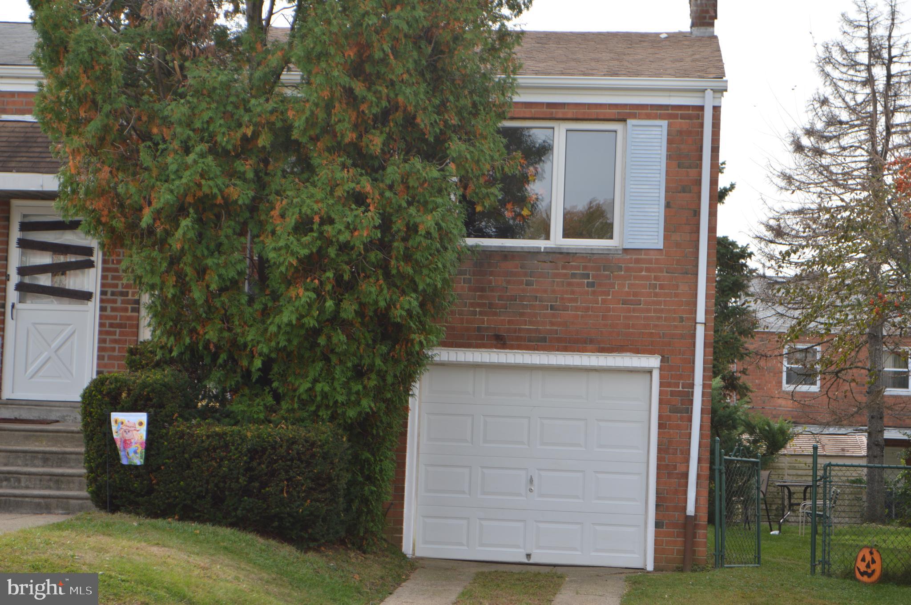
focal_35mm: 78
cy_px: 302
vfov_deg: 17.5
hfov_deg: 26.0
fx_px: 1972
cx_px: 456
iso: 100
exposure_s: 1/160
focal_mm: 52
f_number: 5.6
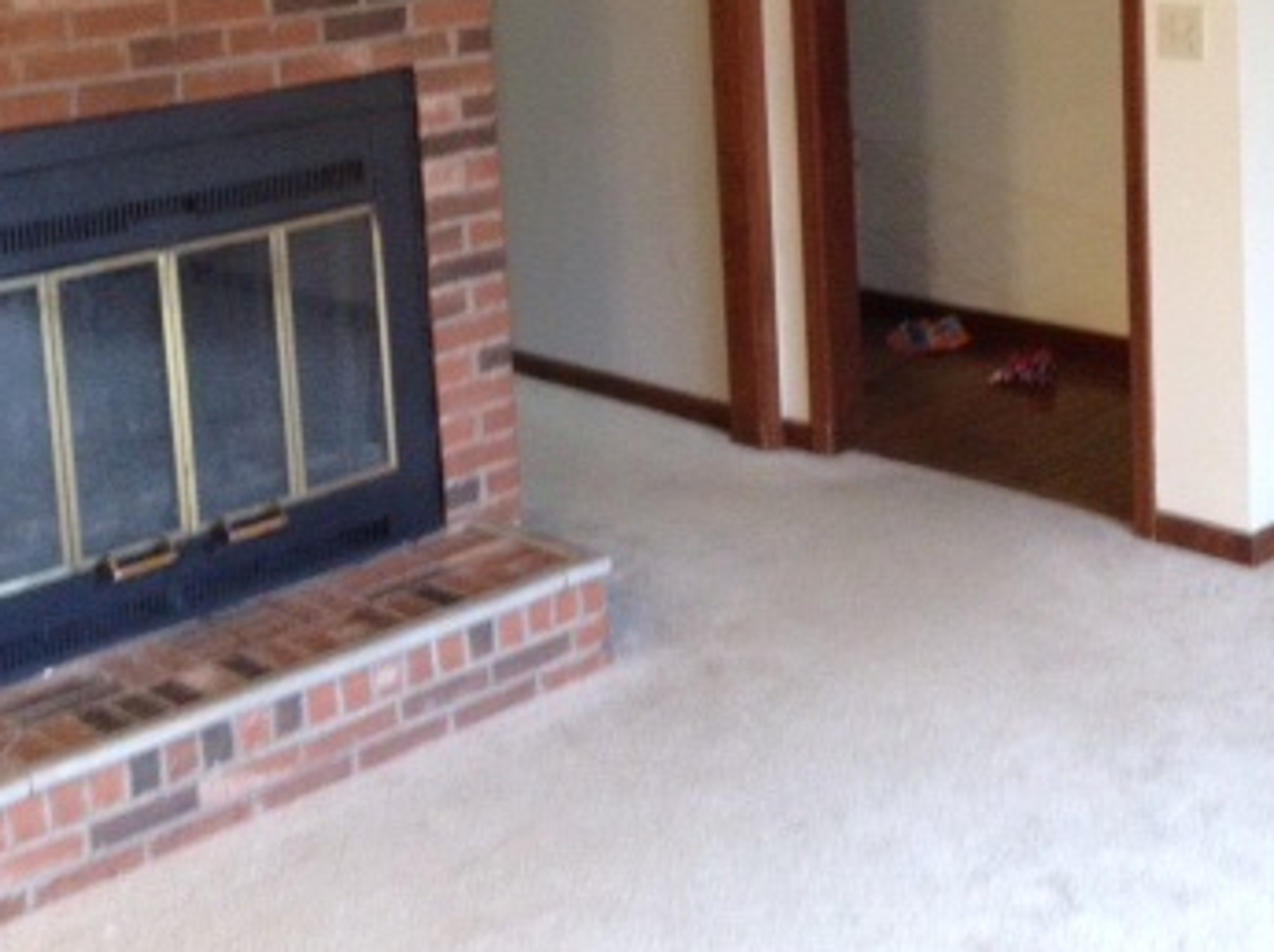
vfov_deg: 22.0
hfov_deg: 29.7
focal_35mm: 65
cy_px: 74
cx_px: 805
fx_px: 2390
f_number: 2.4
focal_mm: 4.28
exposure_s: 1/20
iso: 320
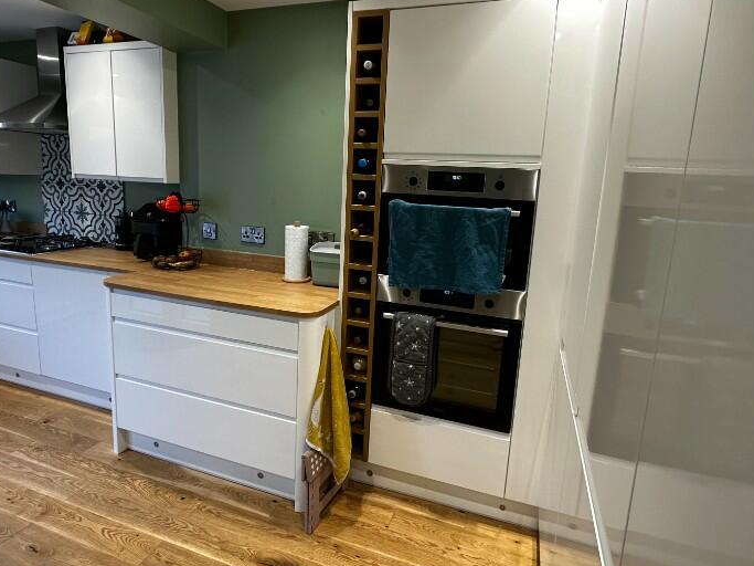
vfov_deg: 63.3
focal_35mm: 21
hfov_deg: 79.0
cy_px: 258
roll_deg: -2.4
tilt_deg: -9.6
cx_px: 363
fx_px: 457
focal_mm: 2.22
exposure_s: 1/100
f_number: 2.2
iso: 160
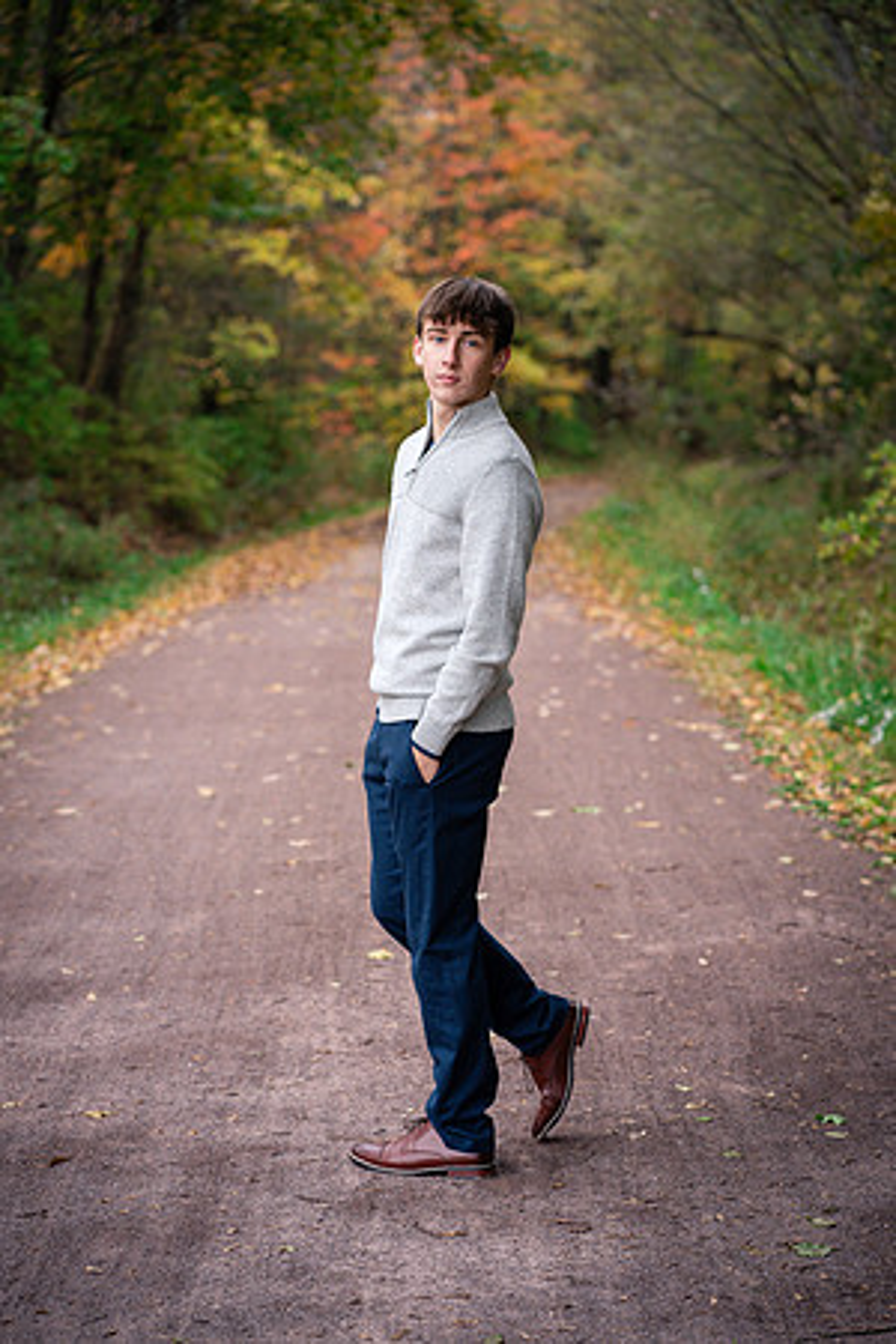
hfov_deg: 16.1
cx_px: 448
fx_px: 3173
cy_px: 672
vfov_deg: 23.9
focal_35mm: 85
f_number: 3.5
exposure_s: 1/250
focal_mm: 85
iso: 640
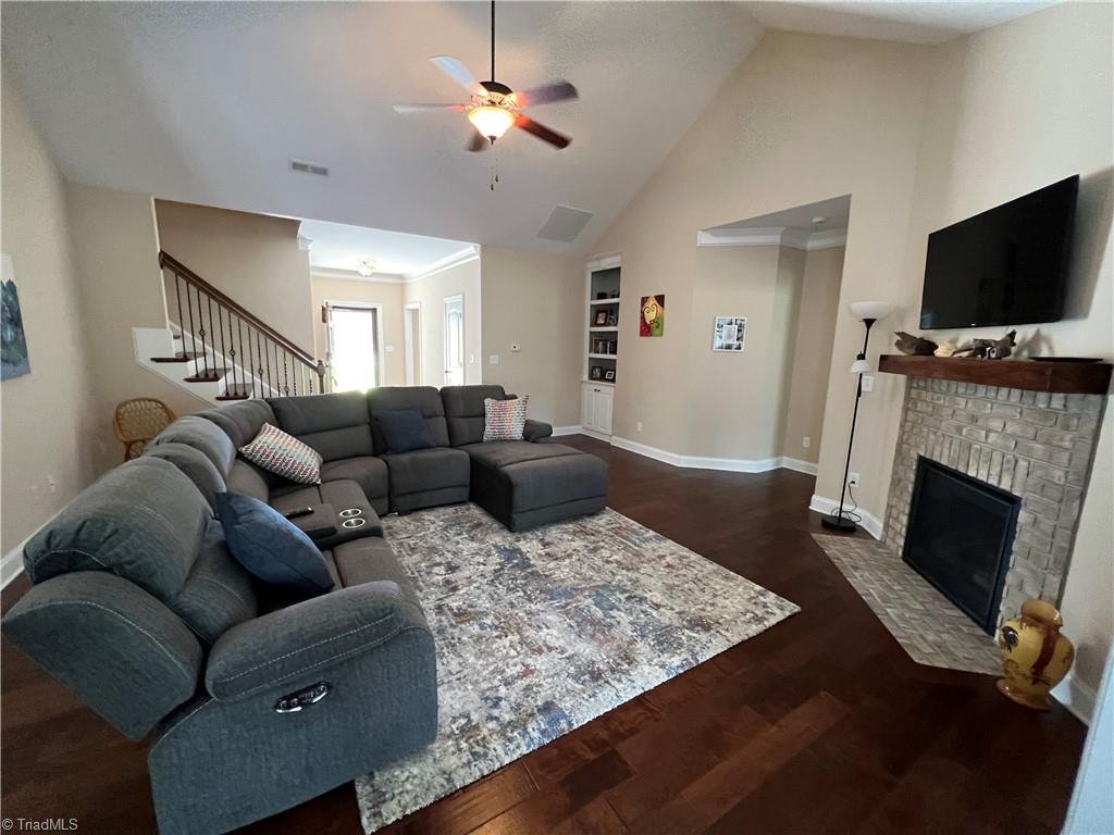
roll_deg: -1.0
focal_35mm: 13
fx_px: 418
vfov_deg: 89.9
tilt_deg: -9.4
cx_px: 557
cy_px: 418
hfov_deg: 106.2
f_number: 1.8
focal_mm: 1.57
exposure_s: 1/60
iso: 400
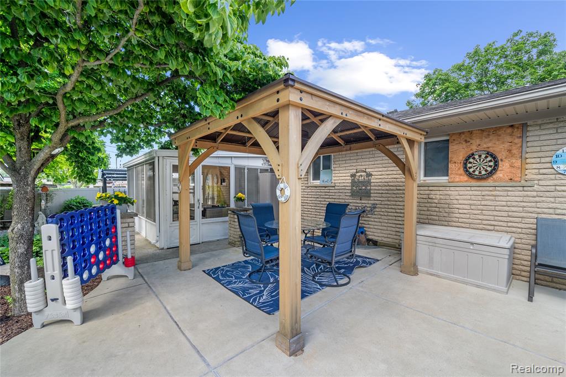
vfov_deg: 81.2
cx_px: 283
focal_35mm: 14
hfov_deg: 104.3
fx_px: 220
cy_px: 188
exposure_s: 1/50
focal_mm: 14
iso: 250
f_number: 8
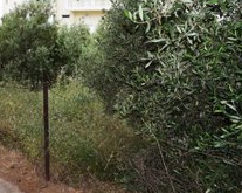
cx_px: 21
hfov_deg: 35.7
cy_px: 69
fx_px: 350
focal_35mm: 49
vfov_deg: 30.6
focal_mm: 18
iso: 100
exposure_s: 1/125
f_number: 5.6
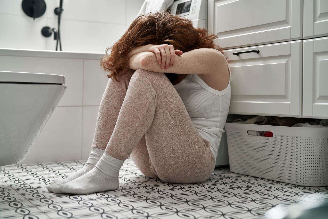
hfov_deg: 39.6
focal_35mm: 50
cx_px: 164
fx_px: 456
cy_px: 110
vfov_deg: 27.0
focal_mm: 50
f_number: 2.2
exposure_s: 1/100
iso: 250
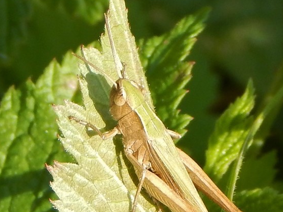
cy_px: 140
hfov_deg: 9.1
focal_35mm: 217
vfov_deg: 6.8
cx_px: 158
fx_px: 1775
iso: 125
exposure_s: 1/320
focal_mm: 25.3
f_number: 4.9
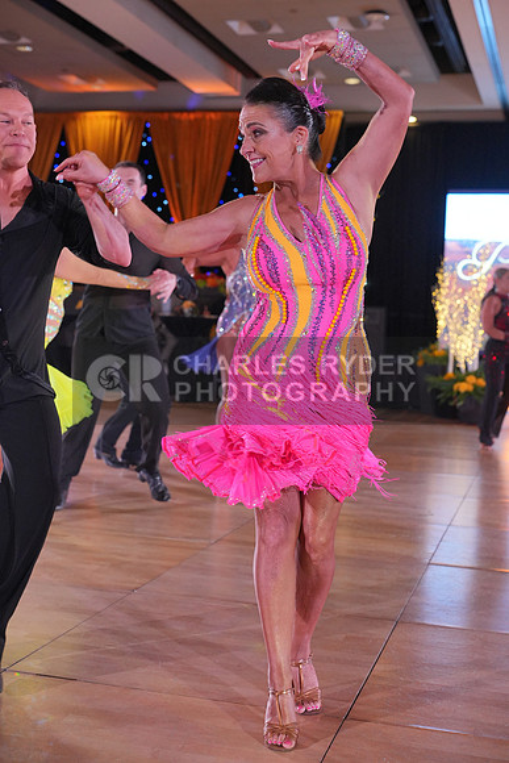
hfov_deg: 27.0
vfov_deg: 39.6
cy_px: 382
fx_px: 1060
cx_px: 254
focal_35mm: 50
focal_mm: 50
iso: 2000
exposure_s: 1/400
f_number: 4
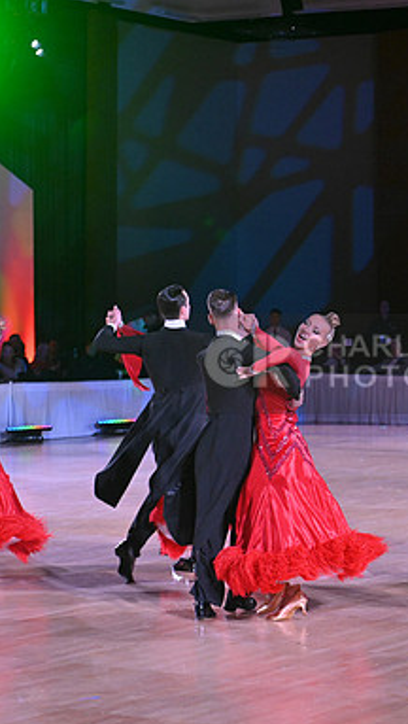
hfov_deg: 10.9
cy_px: 364
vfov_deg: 19.3
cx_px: 395
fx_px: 2131
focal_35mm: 111
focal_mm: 70
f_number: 4
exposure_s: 1/400
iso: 3200
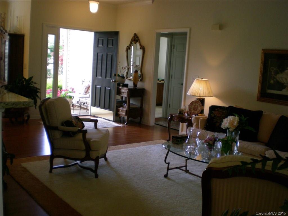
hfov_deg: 49.0
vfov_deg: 37.7
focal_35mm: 38
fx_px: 316
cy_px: 108
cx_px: 144
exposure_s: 1/54
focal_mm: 6.3
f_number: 3.1
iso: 198
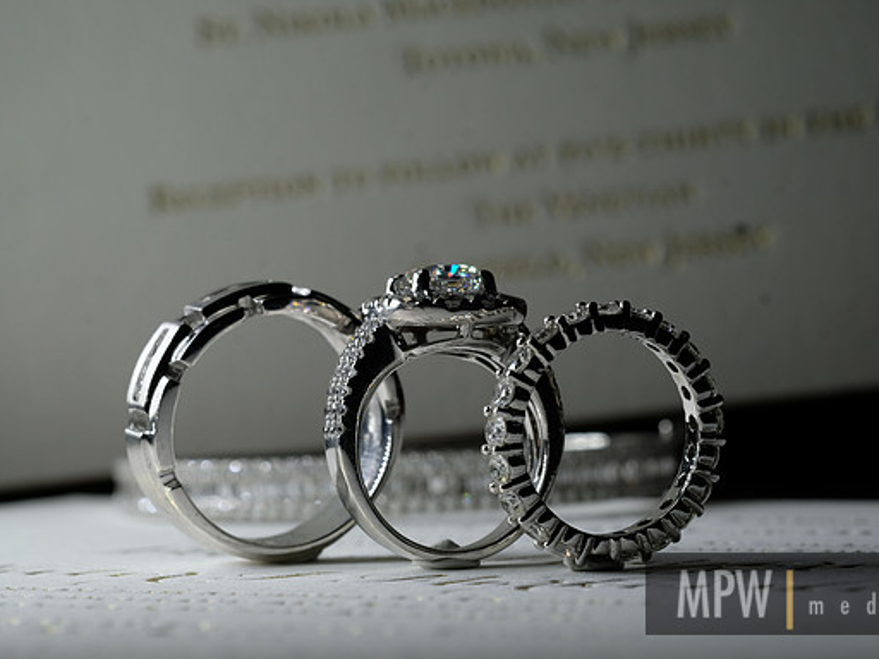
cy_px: 329
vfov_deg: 15.1
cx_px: 455
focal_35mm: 98
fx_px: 2489
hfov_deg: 20.0
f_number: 11
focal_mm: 60
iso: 250
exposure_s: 1/125
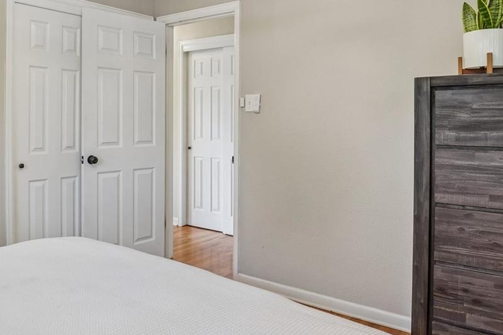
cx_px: 221
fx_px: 419
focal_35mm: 30
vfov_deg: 43.3
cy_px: 129
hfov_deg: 61.7
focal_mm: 10
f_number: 8
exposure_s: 1/15
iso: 400
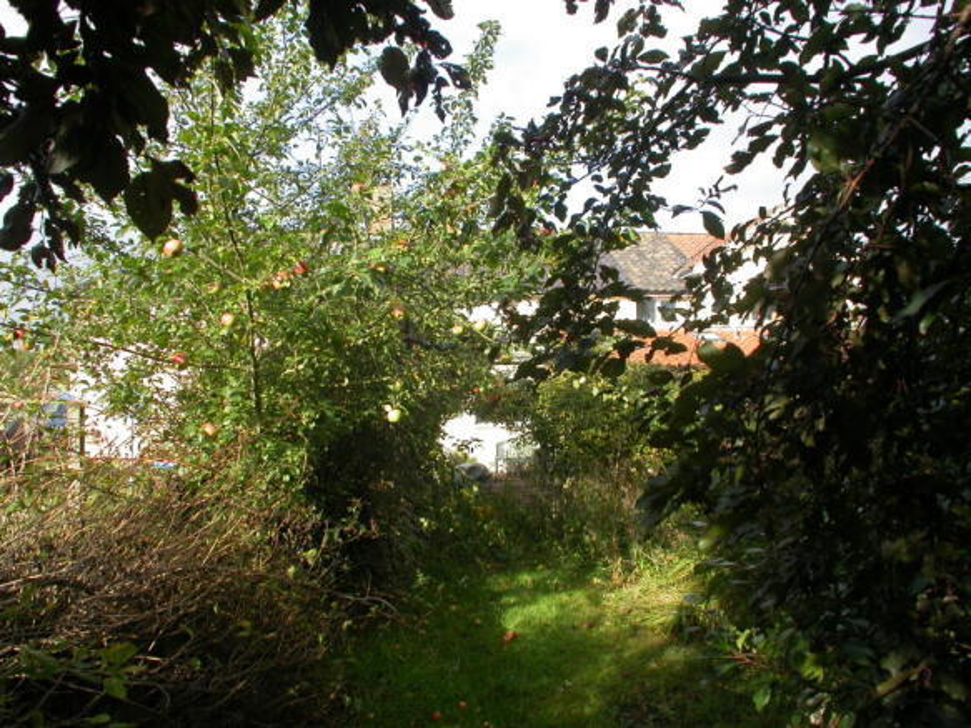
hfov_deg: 49.0
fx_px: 1066
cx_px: 486
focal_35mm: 38
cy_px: 364
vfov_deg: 37.7
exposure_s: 1/172
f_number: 5.3
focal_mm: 7.85
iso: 100
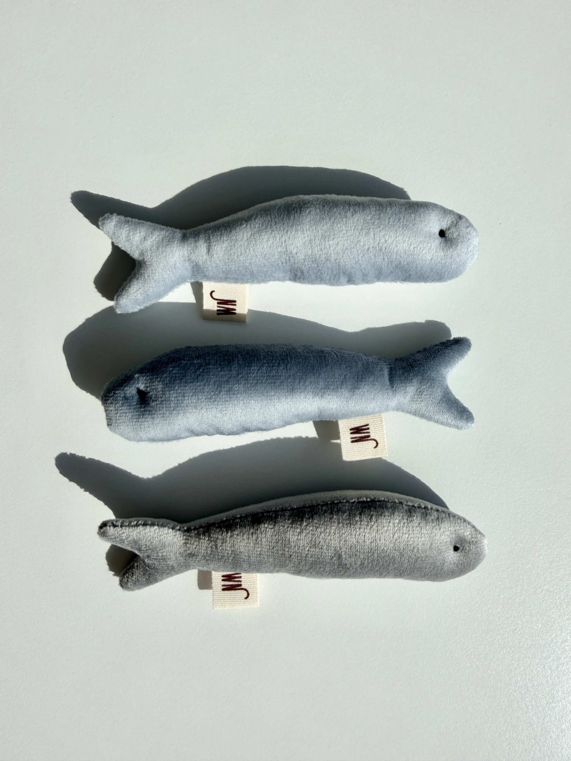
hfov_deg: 56.8
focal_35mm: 24
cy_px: 380
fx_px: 528
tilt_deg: -86.5
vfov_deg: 71.6
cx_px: 286
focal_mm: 2.22
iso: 16
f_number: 2.2
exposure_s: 1/1337
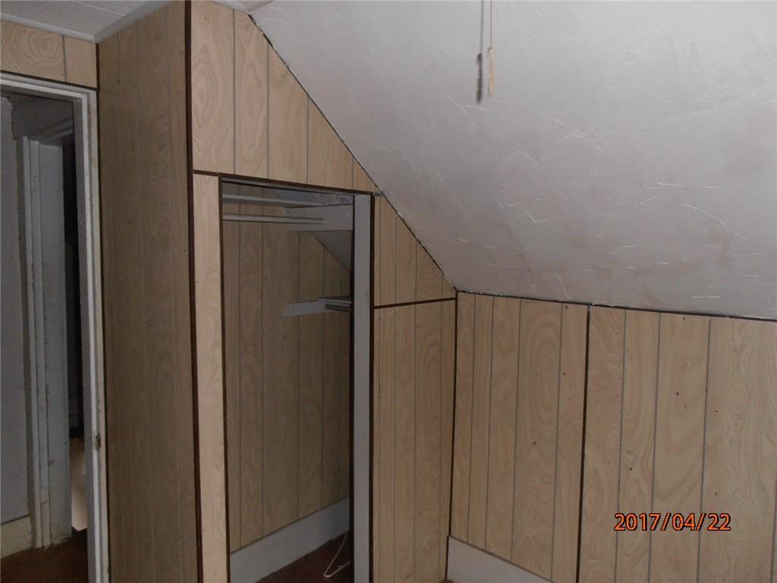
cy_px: 292
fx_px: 539
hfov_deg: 71.6
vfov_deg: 56.8
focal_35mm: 24
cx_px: 388
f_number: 3
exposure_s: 1/30
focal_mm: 4.2
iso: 125
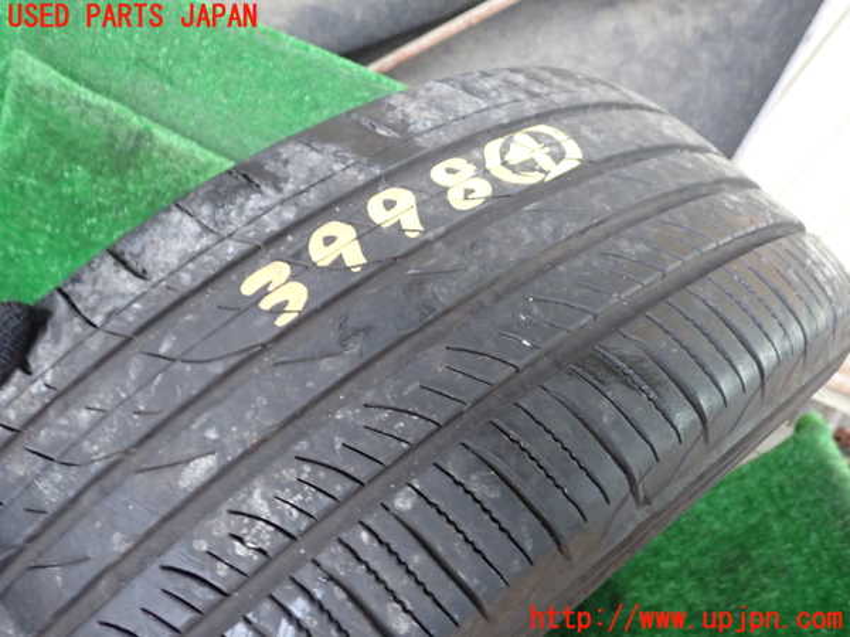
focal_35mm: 30
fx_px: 737
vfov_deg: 46.8
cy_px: 318
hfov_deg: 60.0
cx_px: 425
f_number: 2.3
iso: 500
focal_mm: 5.4
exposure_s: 1/30
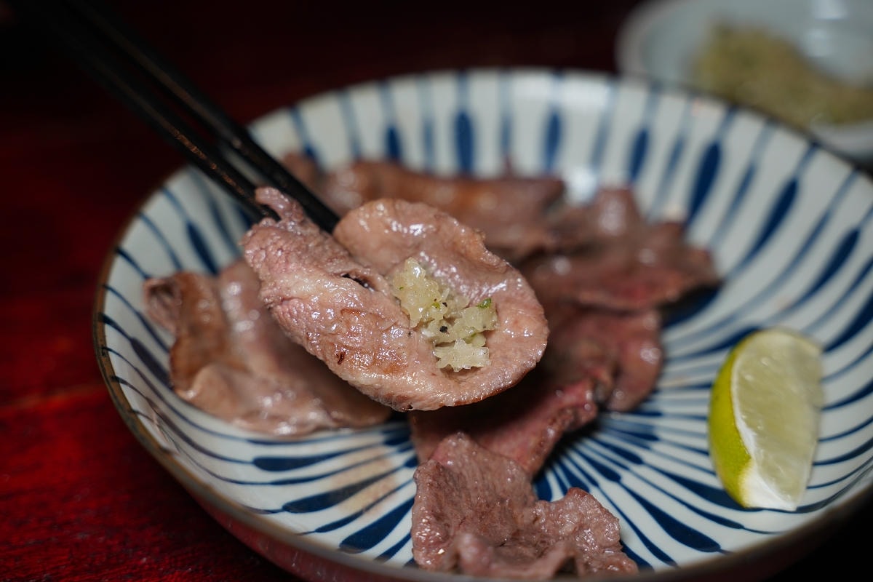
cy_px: 291
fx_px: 1819
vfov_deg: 18.2
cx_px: 436
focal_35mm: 75
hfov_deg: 27.0
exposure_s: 1/80
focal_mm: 75
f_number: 4
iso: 250
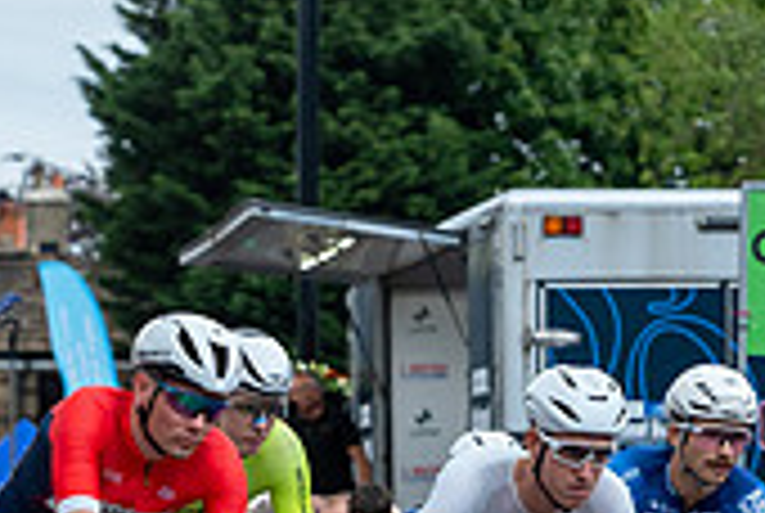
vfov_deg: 4.6
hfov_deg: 6.9
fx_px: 6343
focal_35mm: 298
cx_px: -19
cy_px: 599
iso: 1000
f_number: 3.5
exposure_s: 1/800
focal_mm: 68
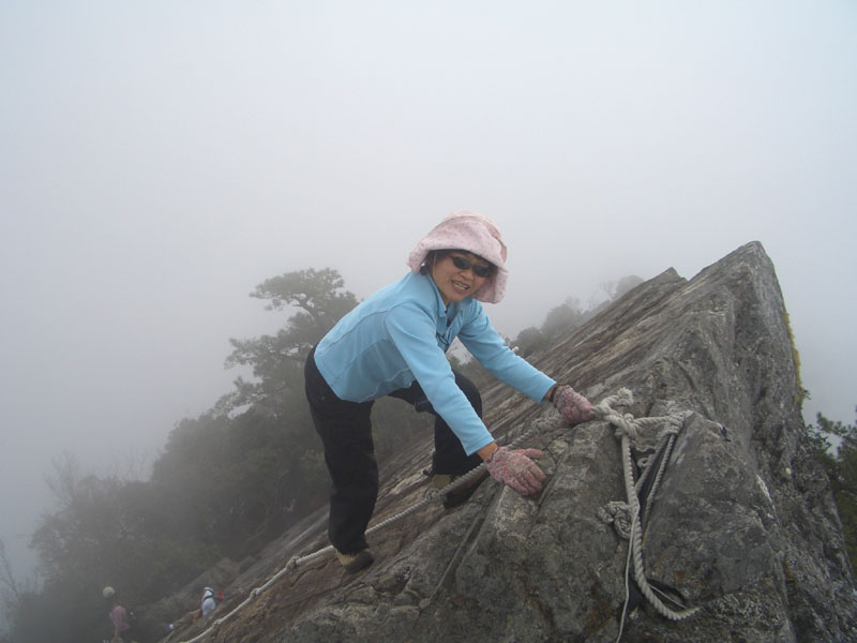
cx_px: 428
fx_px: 867
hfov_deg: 52.6
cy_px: 322
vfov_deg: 40.7
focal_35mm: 35
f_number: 4.3
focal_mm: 5.8
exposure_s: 1/640
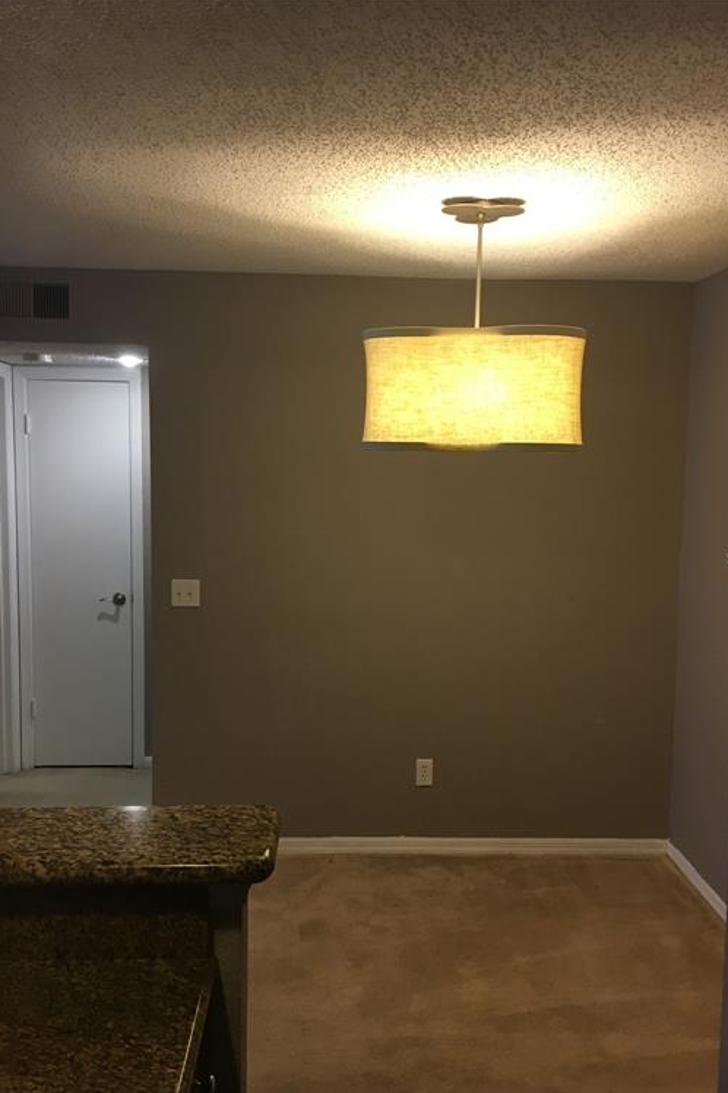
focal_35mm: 31
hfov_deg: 42.3
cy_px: 557
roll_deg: -1.6
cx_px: 371
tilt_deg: -5.9
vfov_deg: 60.3
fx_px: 940
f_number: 2.2
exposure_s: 1/30
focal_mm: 4.15
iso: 50
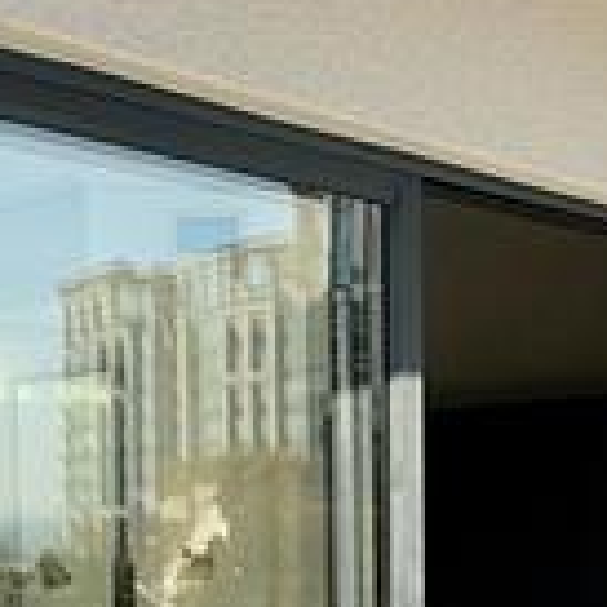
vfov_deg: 23.3
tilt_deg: -1.3
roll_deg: +0.9
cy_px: 549
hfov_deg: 23.4
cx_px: 532
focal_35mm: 72
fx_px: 1428
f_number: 2.2
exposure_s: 1/970
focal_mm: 2.22
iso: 50
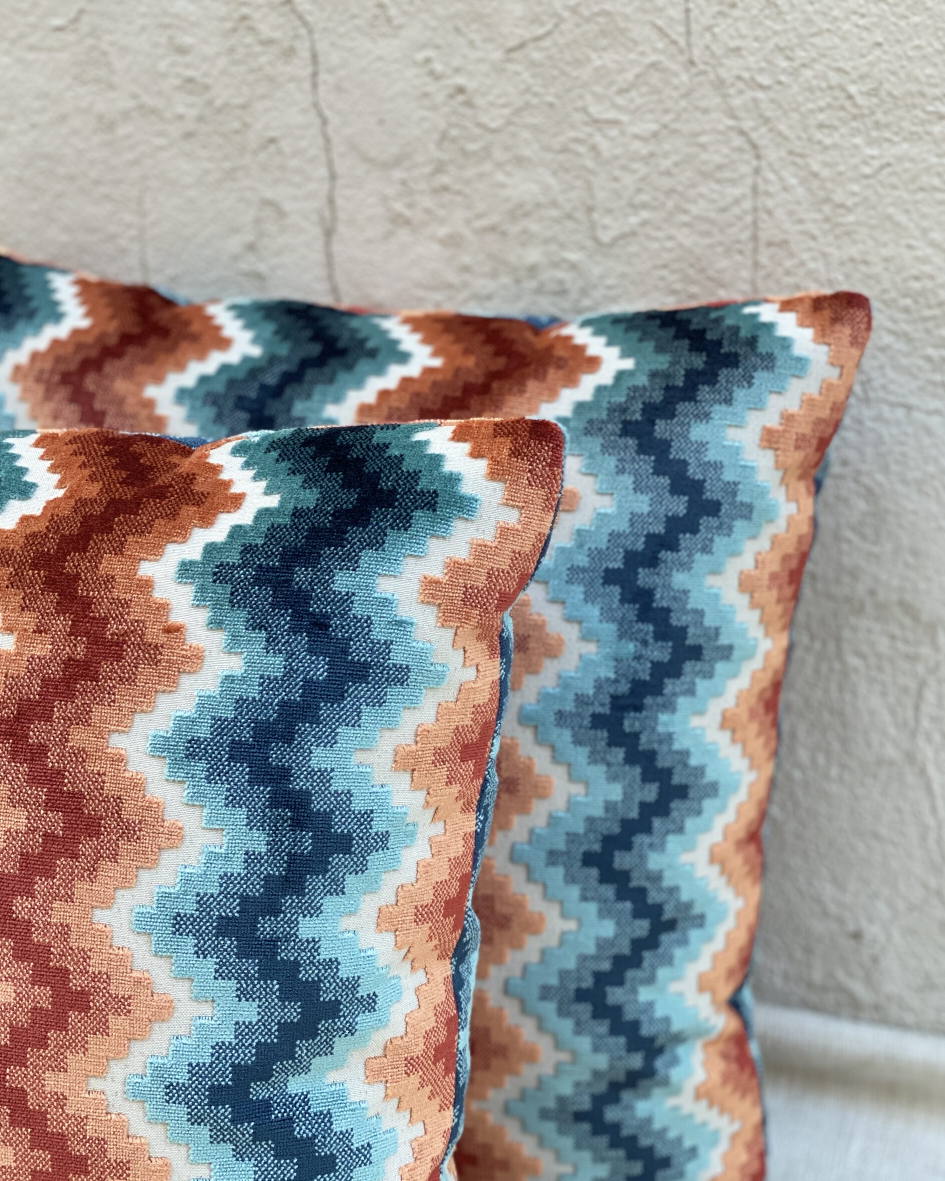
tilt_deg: -23.7
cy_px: 603
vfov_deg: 34.1
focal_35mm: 55
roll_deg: +2.7
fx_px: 1923
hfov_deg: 27.6
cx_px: 469
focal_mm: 6
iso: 100
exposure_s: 1/122
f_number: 2
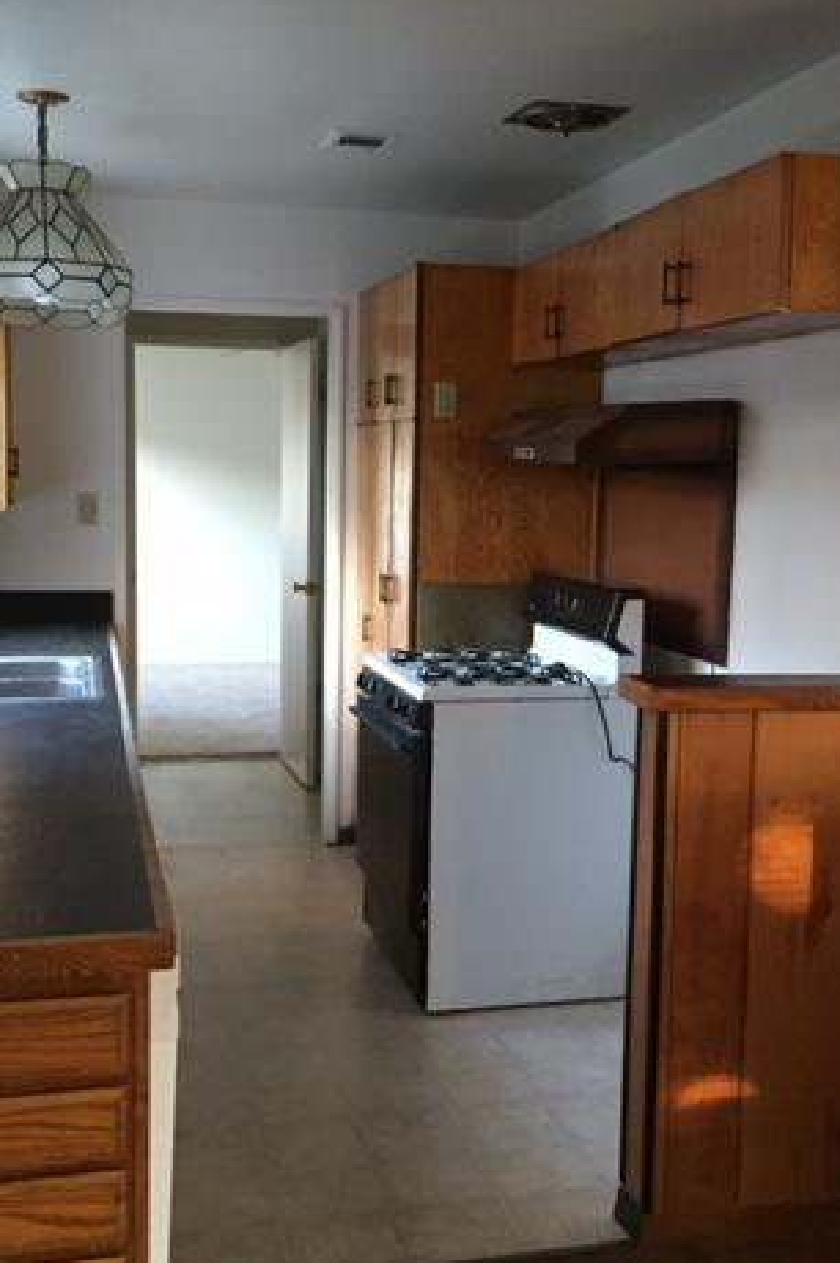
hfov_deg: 31.8
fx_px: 1472
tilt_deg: -7.6
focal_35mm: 42
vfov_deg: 46.4
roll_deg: -2.4
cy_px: 642
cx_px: 483
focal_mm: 4.15
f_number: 2.2
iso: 250
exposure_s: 1/30
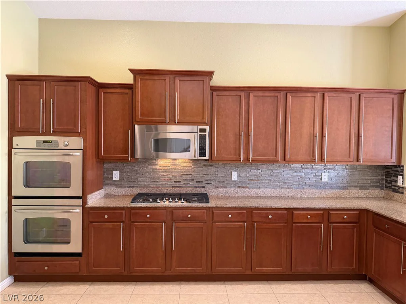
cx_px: 203
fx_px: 281
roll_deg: -0.4
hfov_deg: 71.6
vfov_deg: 56.8
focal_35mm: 24
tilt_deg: -1.4
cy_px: 152
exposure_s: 1/60
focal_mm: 6.76
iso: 400
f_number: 1.78
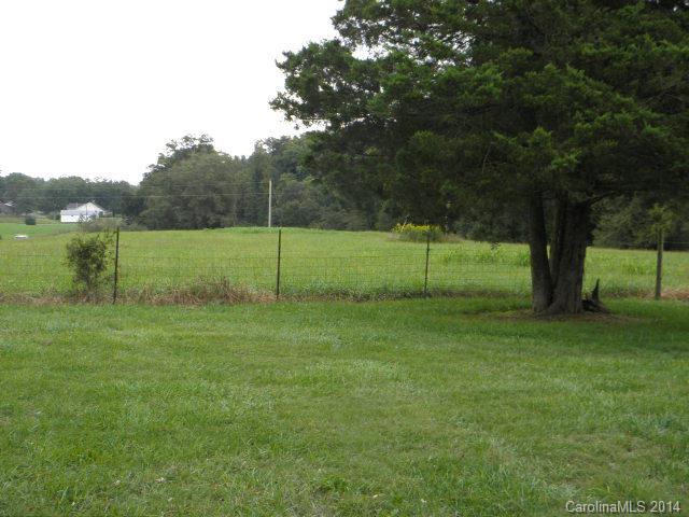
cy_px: 258
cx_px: 344
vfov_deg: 27.0
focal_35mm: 54
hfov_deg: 35.5
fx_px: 1075
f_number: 4.1
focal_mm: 9.7
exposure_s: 1/50
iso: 100
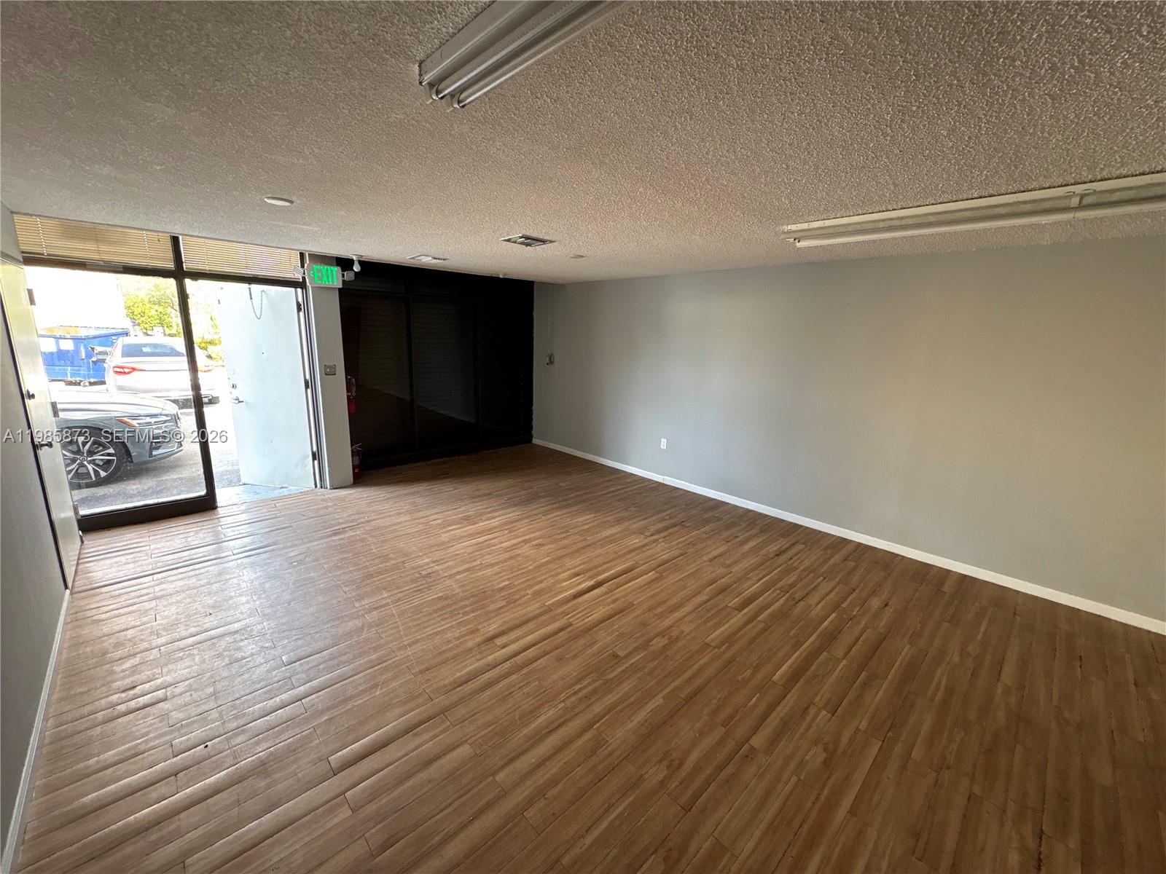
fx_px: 472
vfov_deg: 85.7
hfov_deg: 102.1
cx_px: 583
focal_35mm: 14
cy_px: 437
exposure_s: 1/77
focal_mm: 2.22
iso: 250
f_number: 2.2
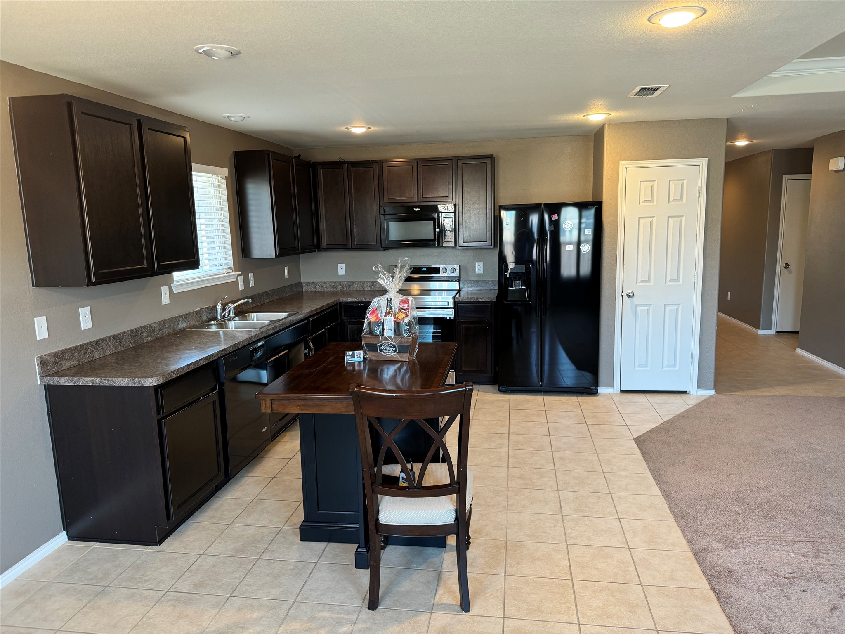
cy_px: 317
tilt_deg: -9.3
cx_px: 422
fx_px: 586
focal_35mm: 24
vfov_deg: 56.8
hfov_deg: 71.6
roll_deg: +1.7
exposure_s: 1/60
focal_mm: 6.76
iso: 200
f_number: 1.78
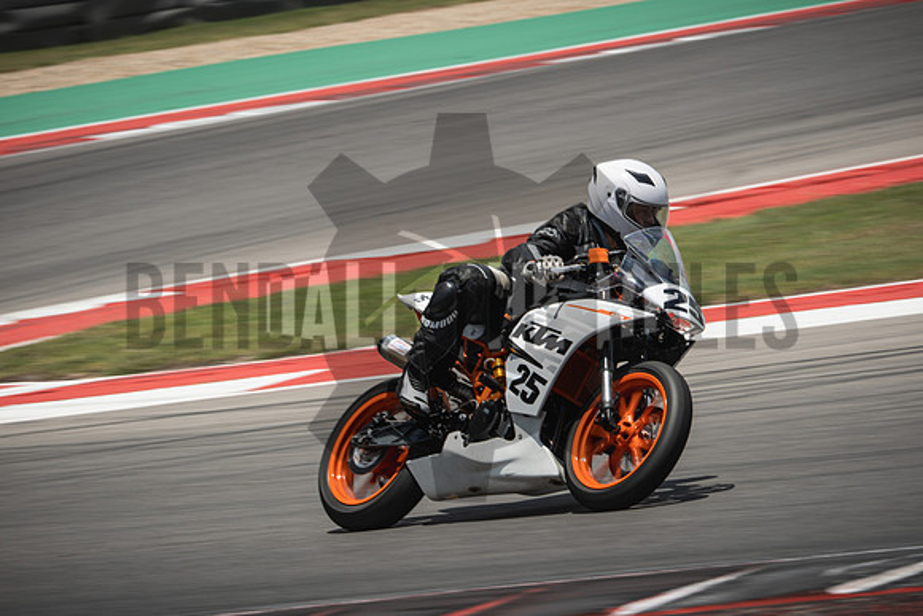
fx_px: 7693
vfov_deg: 4.6
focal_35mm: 300
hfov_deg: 6.9
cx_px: 462
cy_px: 308
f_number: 9
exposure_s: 1/200
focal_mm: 200
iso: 125
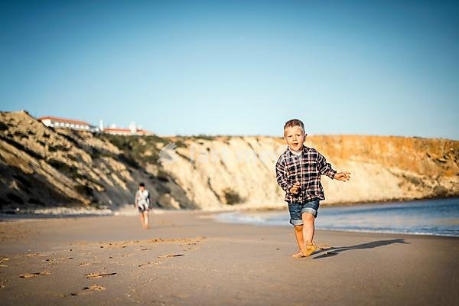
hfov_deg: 39.6
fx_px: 637
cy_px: 153
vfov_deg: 27.0
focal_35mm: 50
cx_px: 230
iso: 400
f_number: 1.8
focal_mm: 50
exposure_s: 1/8000
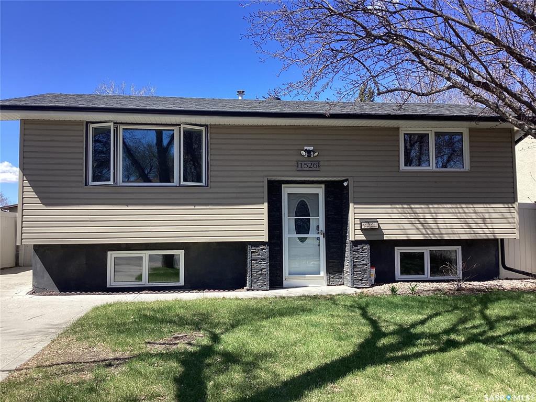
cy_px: 201
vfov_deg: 45.4
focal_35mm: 31
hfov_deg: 58.4
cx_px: 268
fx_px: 480
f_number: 2.4
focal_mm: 3.3
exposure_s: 1/684
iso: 25
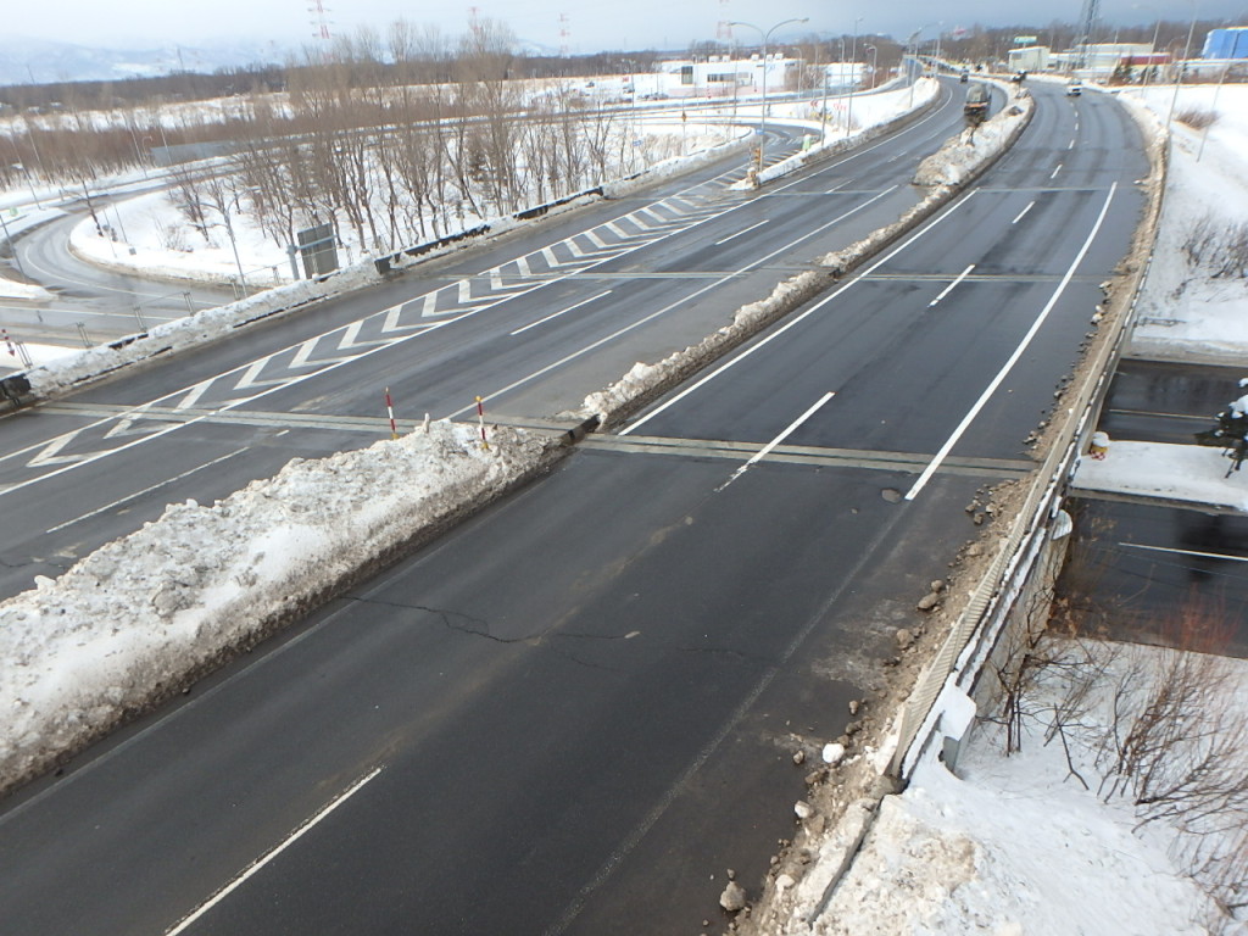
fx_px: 757
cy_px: 468
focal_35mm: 21
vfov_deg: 63.4
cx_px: 624
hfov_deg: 79.0
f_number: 3.5
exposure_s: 1/640
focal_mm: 3.7
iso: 125
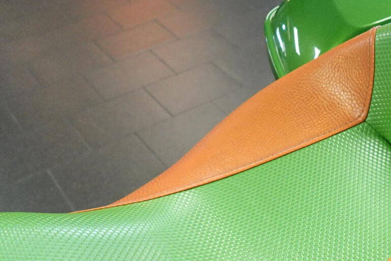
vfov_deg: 25.5
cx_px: 411
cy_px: 215
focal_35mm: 52
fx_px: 565
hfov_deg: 34.0
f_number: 2
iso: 1250
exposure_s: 1/250
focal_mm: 7.6
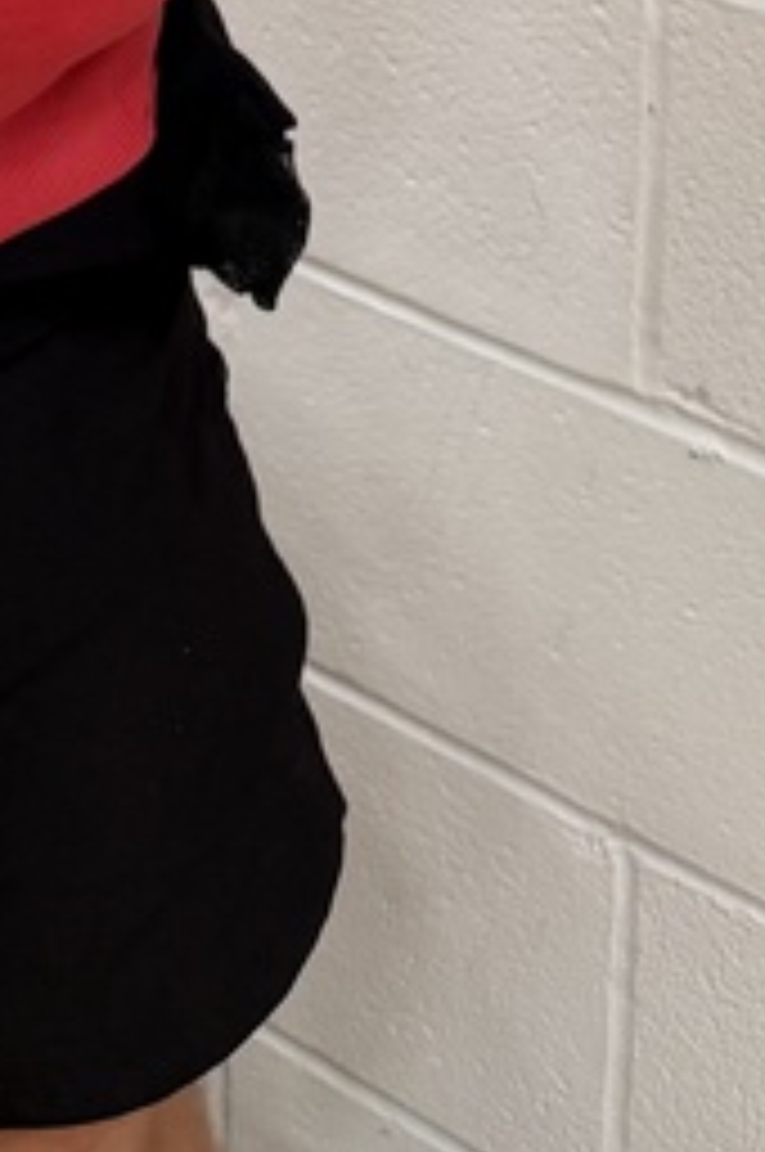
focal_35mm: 100
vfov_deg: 16.2
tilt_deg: -11.8
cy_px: -1102
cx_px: -320
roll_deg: +1.0
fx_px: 3196
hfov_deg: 13.0
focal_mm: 6.76
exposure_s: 1/121
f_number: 1.78
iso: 160
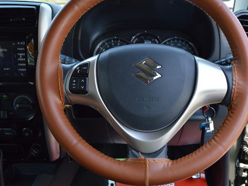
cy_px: 84
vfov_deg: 38.6
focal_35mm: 37
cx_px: 147
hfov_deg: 49.9
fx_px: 265
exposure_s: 1/125
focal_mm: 18
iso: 280
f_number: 5.6
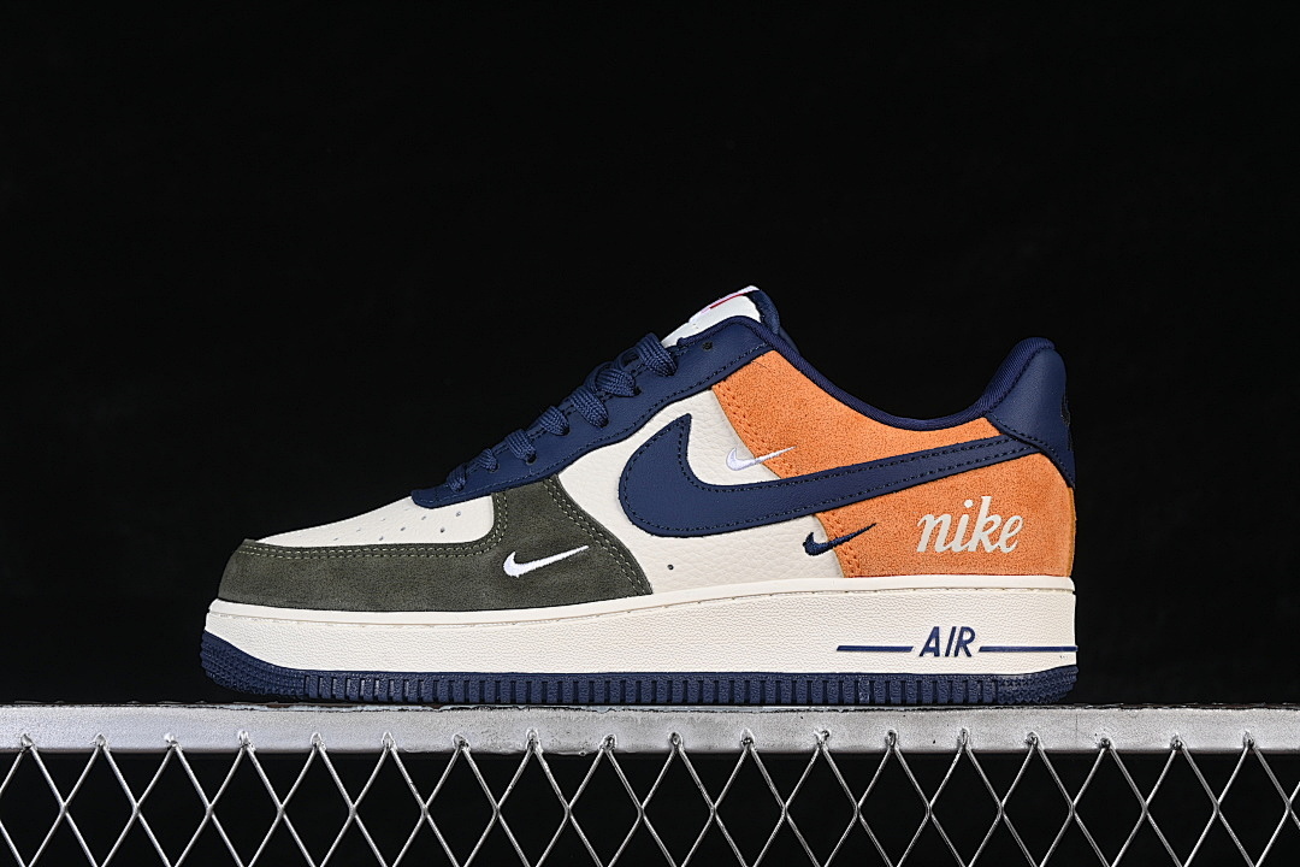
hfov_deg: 27.0
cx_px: 650
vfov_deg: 18.2
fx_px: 2708
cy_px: 434
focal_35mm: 75
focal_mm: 50
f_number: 8
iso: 160
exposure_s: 1/80
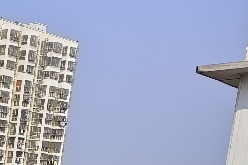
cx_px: -260
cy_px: 351
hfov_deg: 15.2
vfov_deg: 11.4
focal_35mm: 106
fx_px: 730
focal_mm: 5.5
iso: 72
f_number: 1.75
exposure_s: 1/1742
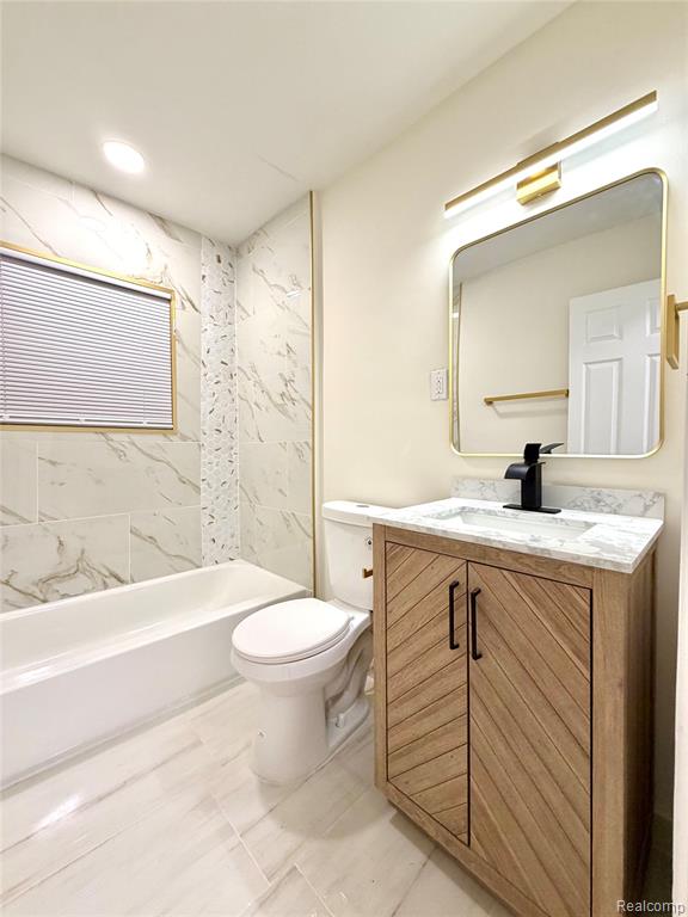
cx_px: 344
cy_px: 458
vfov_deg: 102.1
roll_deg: +0.4
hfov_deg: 85.7
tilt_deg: -1.8
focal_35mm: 14
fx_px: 371
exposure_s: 1/60
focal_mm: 2.22
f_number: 2.2
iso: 200
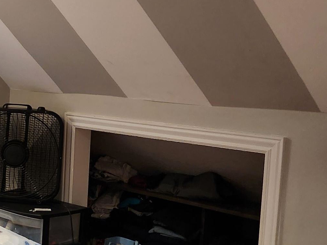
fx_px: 661
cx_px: -86
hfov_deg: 24.6
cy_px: 126
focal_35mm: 70
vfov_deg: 21.0
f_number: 1.8
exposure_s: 1/60
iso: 500
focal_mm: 5.4
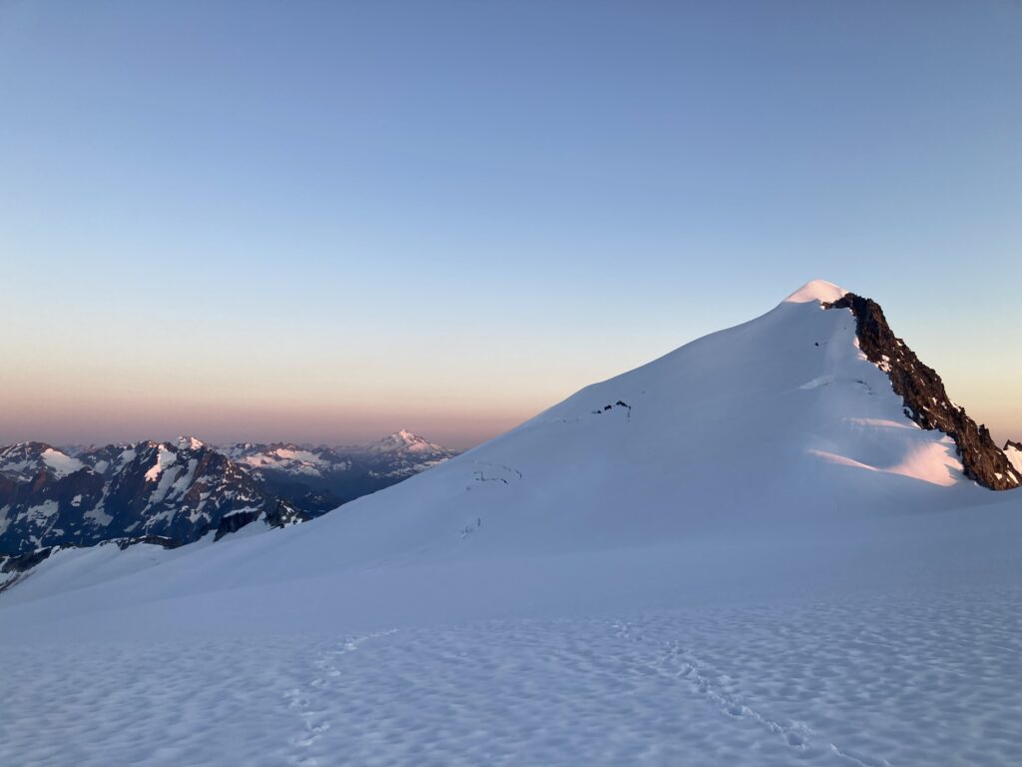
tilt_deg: +3.6
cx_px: 511
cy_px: 384
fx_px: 827
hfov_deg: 63.4
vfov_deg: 49.7
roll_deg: -1.0
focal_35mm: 28
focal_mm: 3.99
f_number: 1.8
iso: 20
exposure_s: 1/124
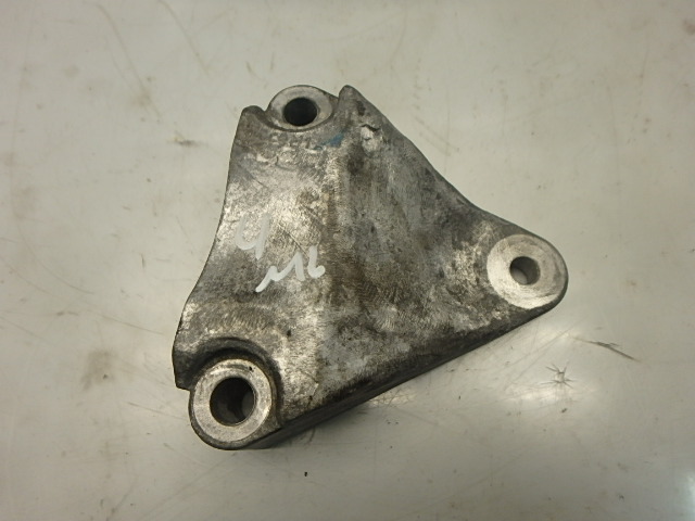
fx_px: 422
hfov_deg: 79.0
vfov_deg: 63.4
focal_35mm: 21
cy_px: 260
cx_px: 348
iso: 160
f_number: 3.5
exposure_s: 1/60
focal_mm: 3.7
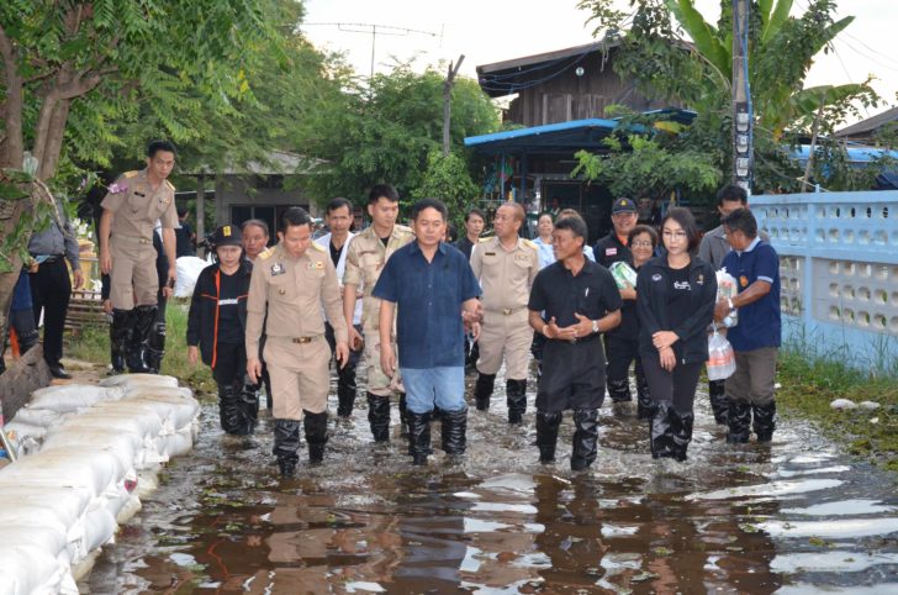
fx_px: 1568
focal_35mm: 63
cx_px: 449
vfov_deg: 21.5
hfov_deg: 32.0
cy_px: 298
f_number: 8
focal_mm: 42
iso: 1600
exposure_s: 1/160
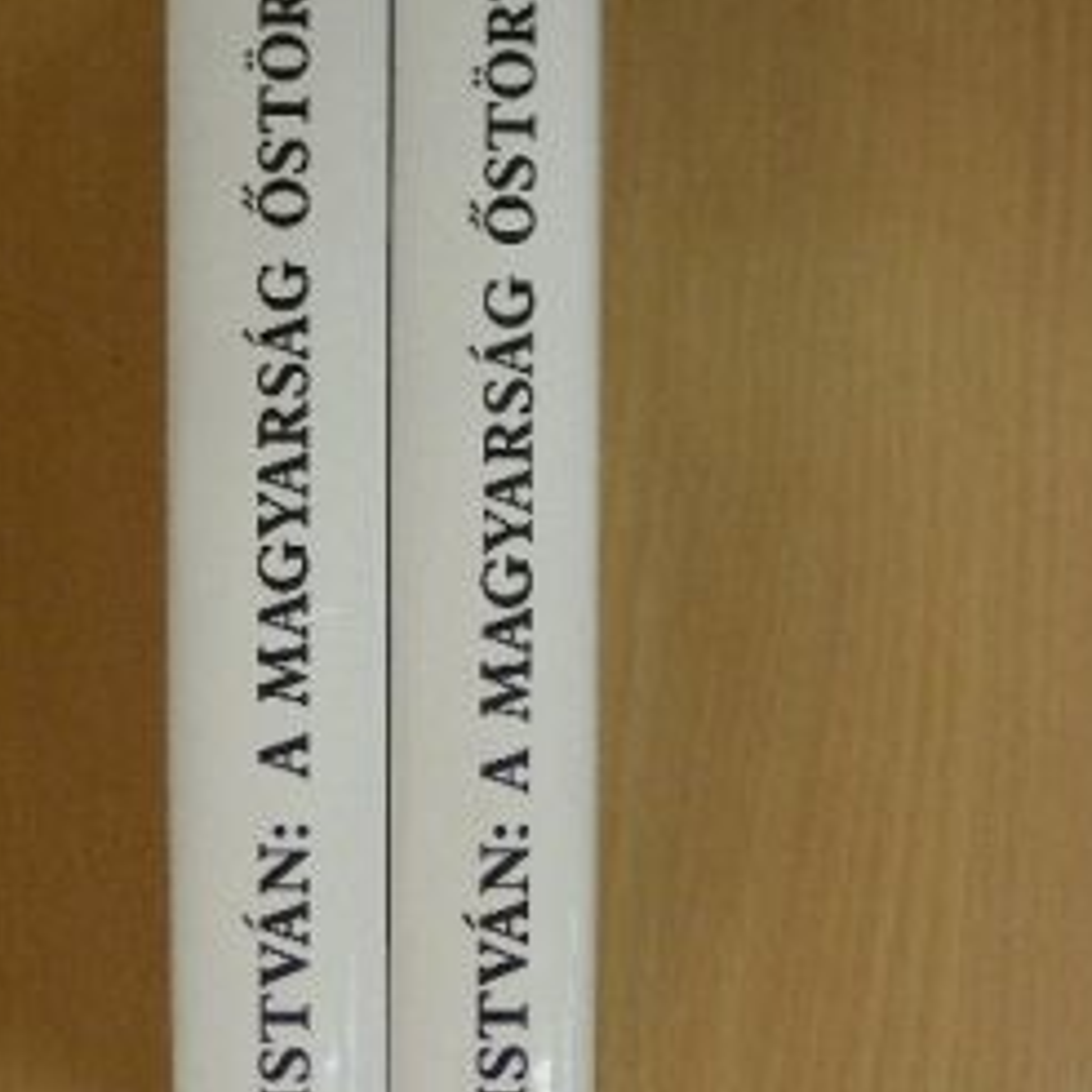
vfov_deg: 22.2
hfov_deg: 22.1
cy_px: 539
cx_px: 400
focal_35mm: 78
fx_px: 2784
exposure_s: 1/30
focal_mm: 8
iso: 181
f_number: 3.5
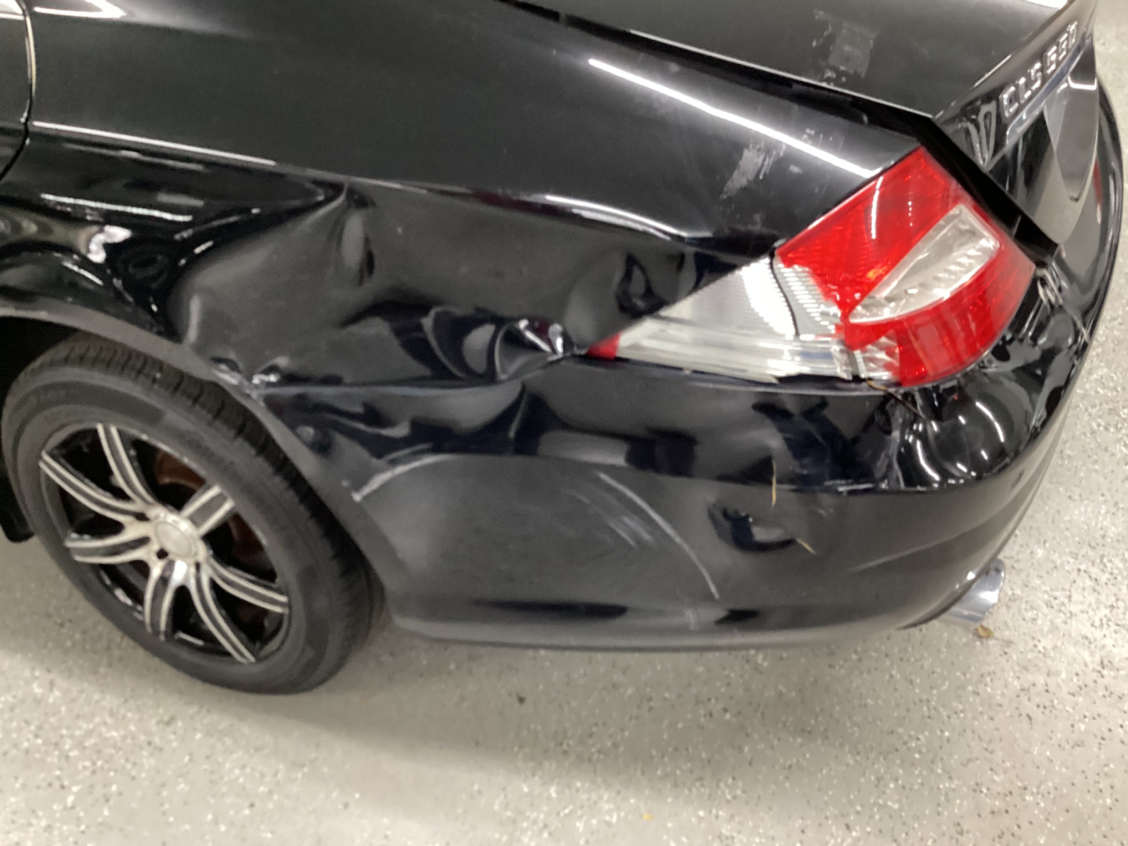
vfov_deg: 44.2
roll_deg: +0.7
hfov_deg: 56.8
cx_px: 567
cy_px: 432
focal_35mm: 32
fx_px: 1043
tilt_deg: -38.7
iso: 400
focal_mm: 3.3
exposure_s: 1/25
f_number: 2.4
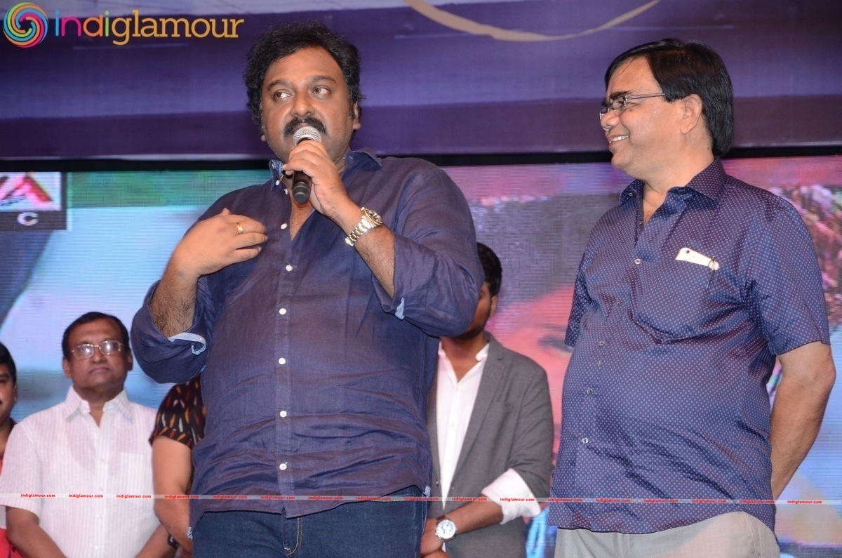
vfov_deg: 8.7
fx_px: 3676
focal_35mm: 158
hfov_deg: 13.1
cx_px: 421
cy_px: 279
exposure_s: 1/125
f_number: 5.6
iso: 1000
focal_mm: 105
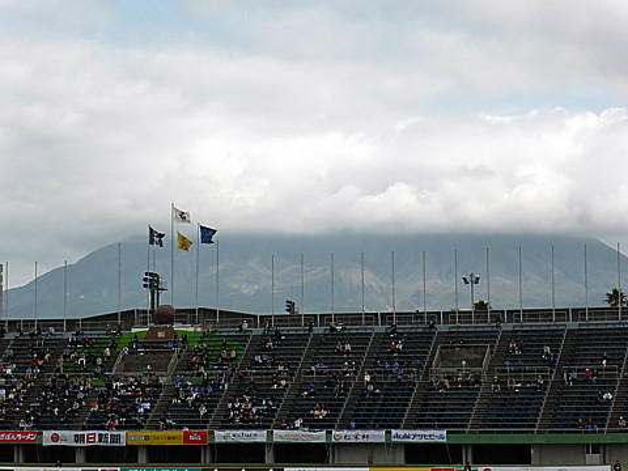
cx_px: 314
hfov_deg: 23.0
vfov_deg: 17.4
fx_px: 1542
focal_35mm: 85
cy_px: 236
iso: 160
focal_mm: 15.1
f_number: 5.2
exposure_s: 1/640
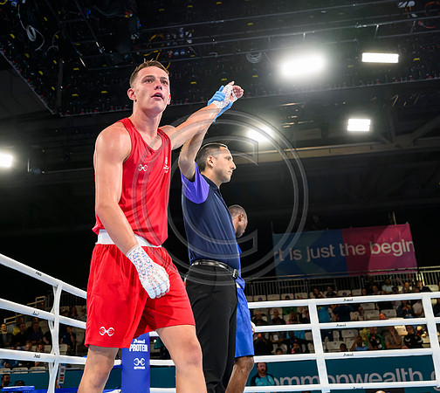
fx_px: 552
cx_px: 197
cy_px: 152
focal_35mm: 41
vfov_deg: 38.9
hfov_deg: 43.4
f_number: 3.2
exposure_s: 1/1600
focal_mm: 26.5
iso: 2000
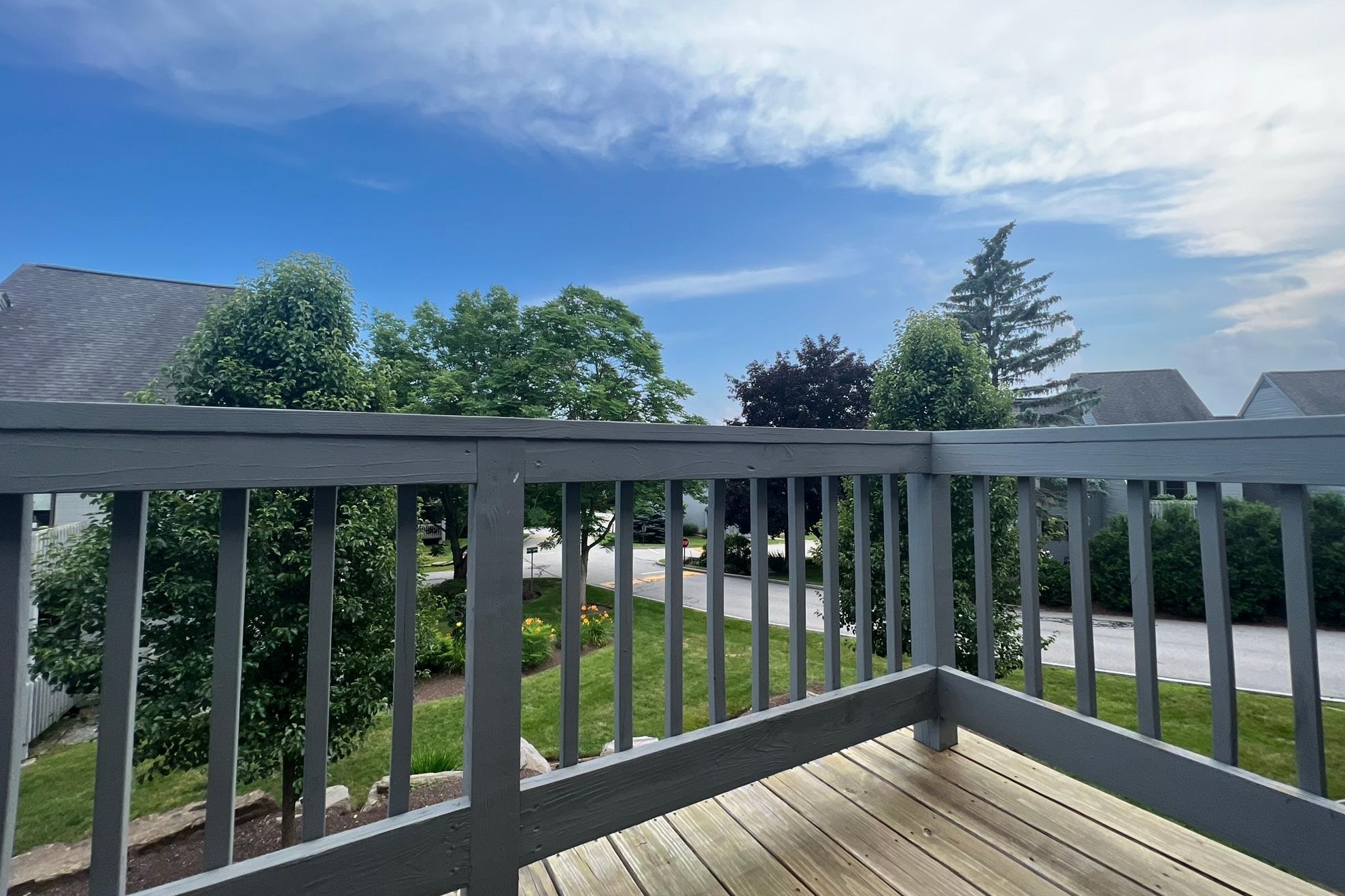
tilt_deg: +3.0
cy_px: 428
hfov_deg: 104.2
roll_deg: +0.5
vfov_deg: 81.2
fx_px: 523
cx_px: 687
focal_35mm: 14
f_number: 1.8
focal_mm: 1.6
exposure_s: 1/704
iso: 32
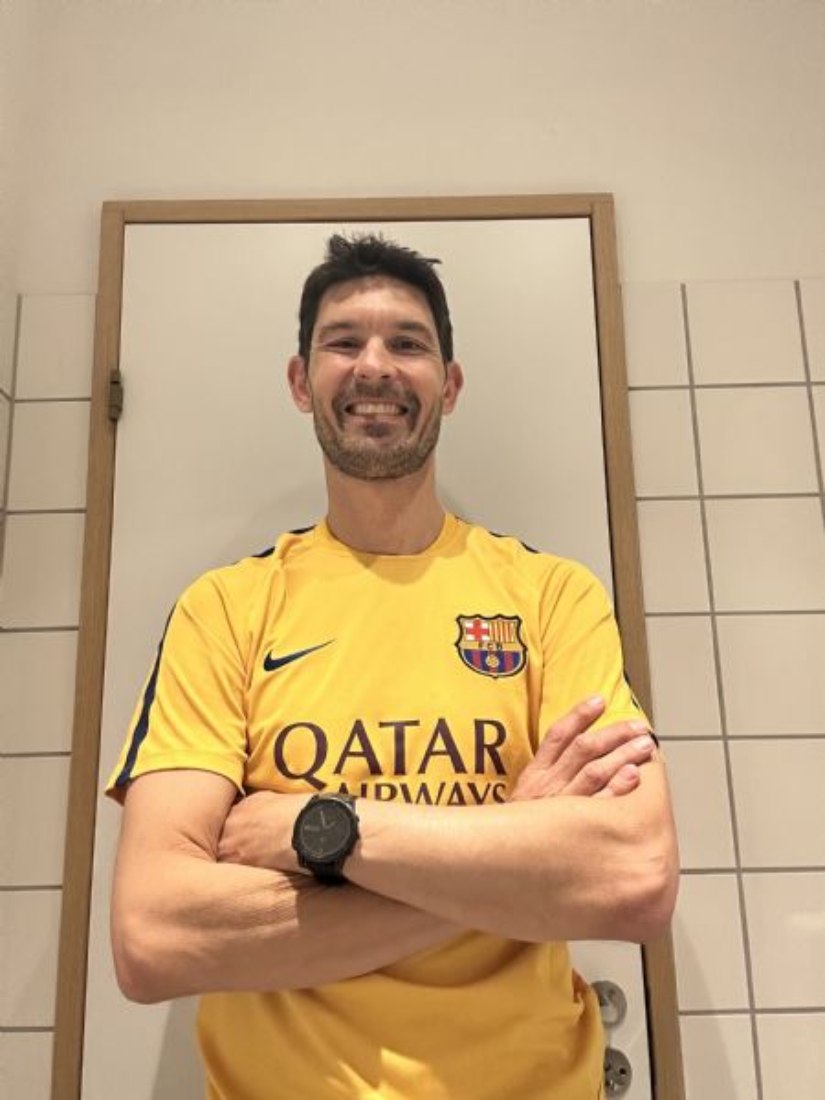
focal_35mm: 30
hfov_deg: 46.8
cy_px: 550
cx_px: 412
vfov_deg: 60.0
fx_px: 953
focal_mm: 2.69
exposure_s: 1/33
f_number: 1.9
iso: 250
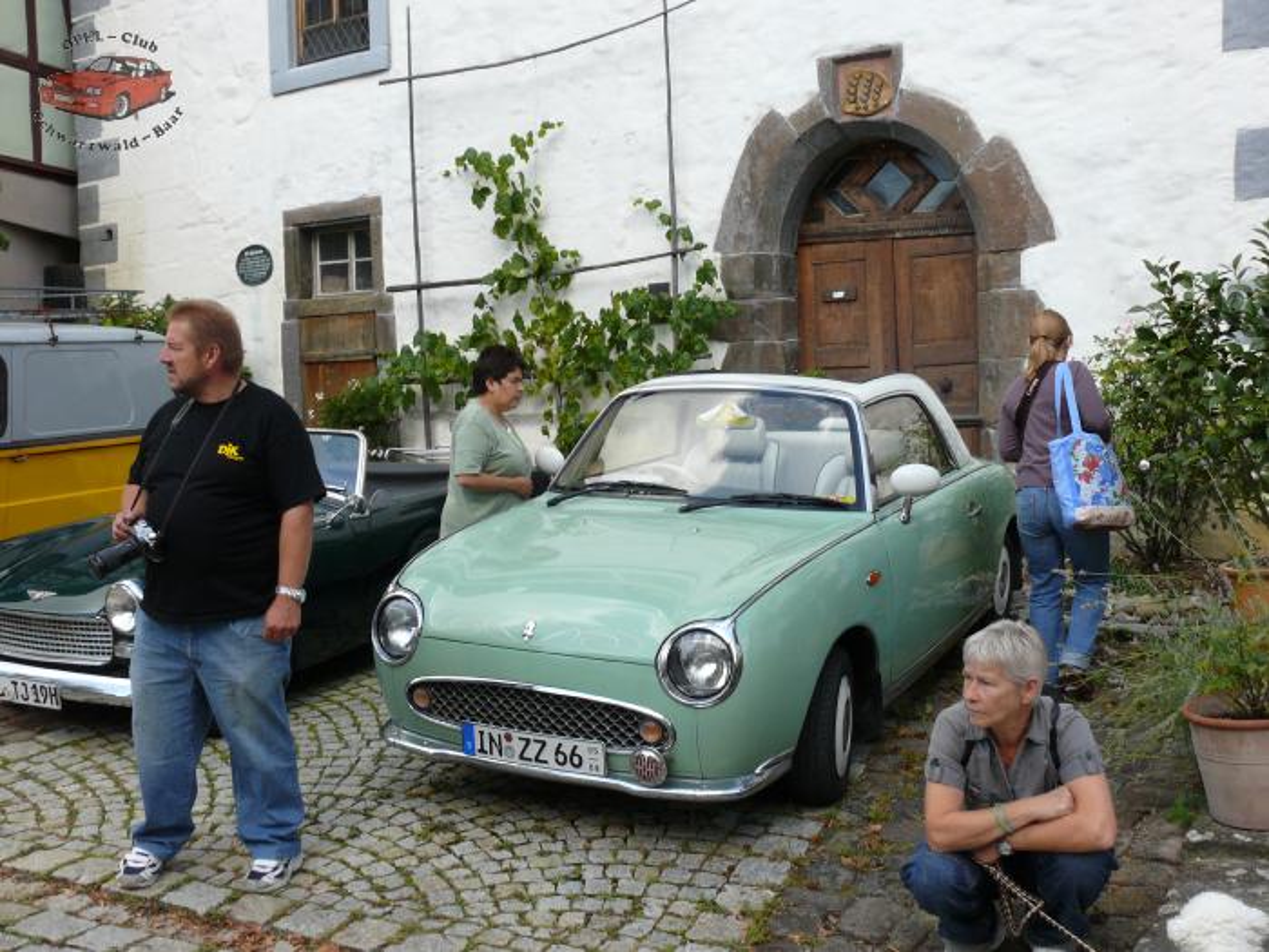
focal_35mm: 37
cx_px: 634
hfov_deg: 50.1
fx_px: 1356
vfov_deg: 38.7
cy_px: 476
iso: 100
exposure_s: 1/200
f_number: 4.5
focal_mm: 7.7
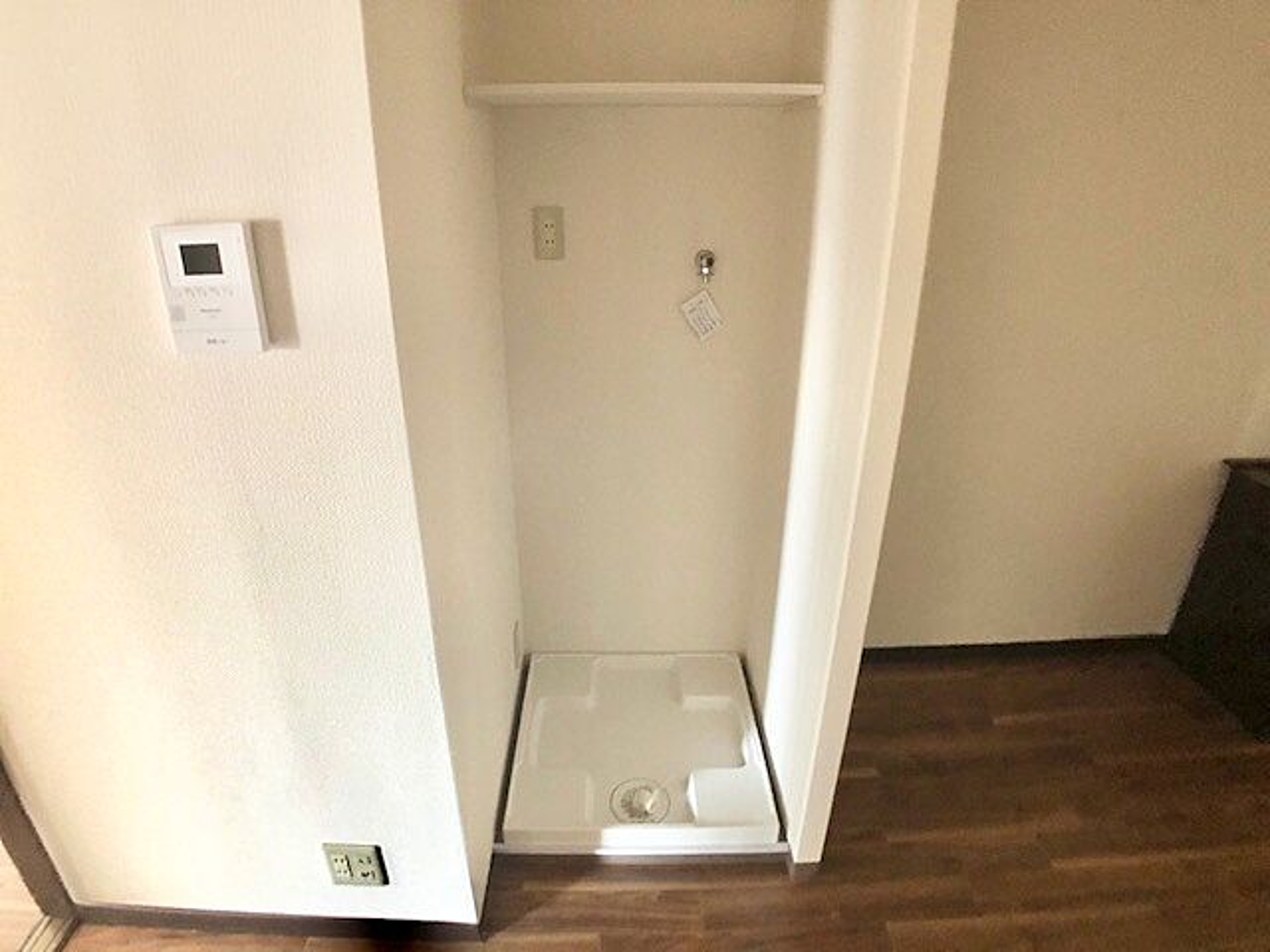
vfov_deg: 49.7
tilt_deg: -21.9
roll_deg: +1.3
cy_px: 476
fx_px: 1027
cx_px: 635
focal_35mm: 28
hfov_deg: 63.4
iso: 100
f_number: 1.8
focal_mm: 3.99
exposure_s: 1/4
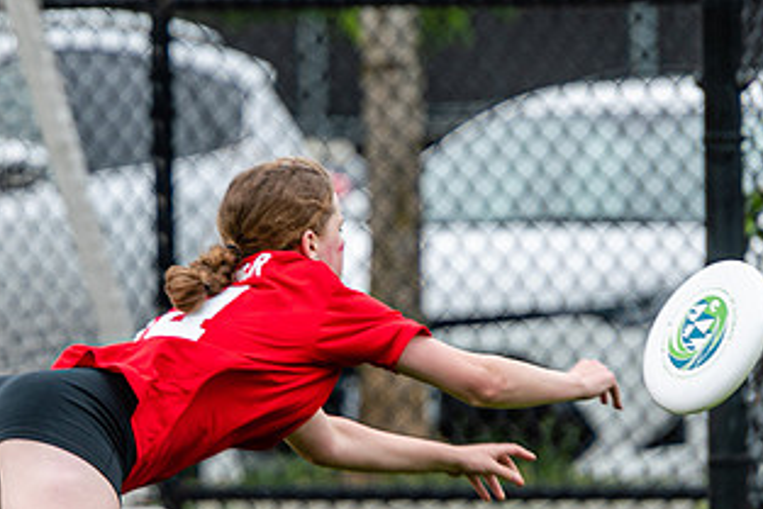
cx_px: 125
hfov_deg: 2.6
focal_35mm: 800
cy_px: 312
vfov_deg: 1.7
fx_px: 16963
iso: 140
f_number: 3.2
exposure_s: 1/1000
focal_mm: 200
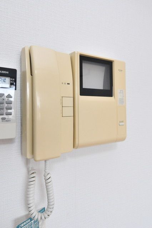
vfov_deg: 81.2
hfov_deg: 59.4
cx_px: 76
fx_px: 133
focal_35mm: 21
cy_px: 114
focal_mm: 14
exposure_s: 1/125
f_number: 5.6
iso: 1000
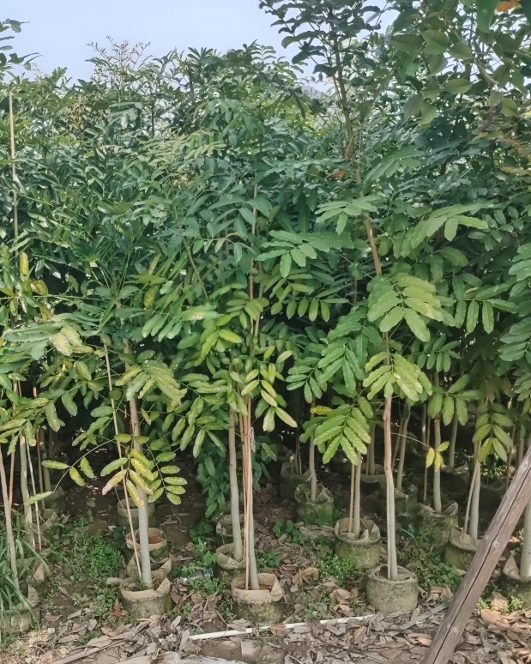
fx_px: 688
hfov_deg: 42.0
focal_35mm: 35
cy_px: 377
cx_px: 204
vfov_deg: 51.4
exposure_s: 1/417
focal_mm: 4.26
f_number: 1.8
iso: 100
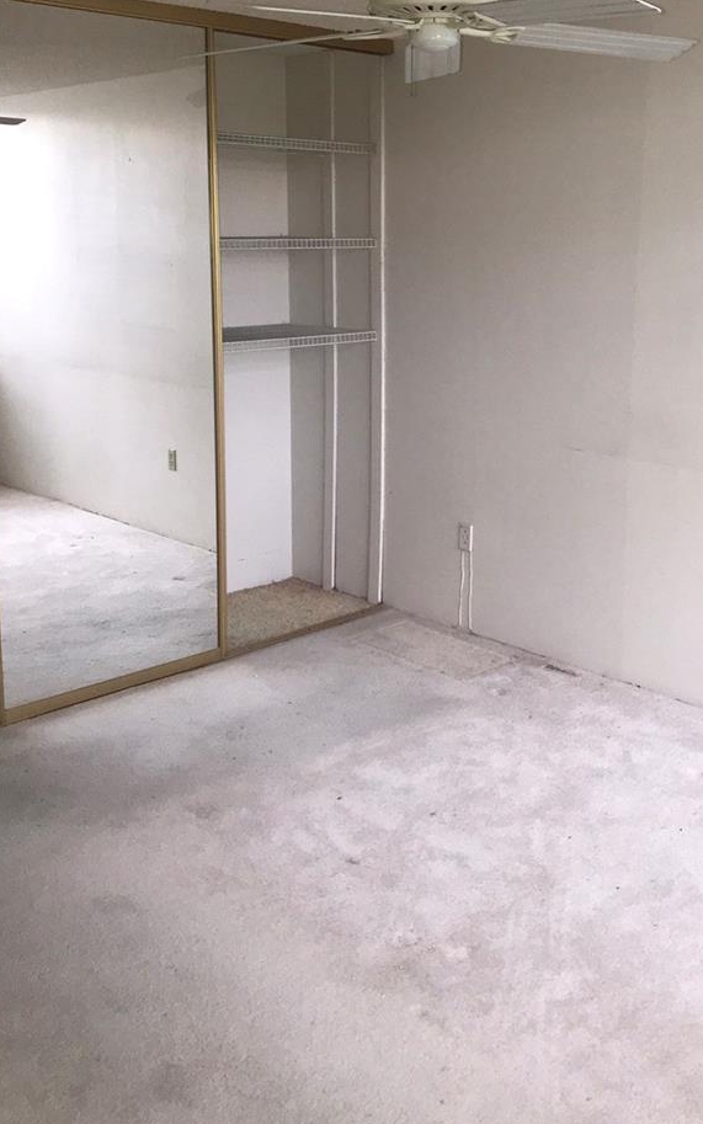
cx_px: 427
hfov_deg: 32.7
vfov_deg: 50.0
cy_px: 441
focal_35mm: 39
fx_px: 1195
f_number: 1.8
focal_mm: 3.99
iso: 64
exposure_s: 1/30
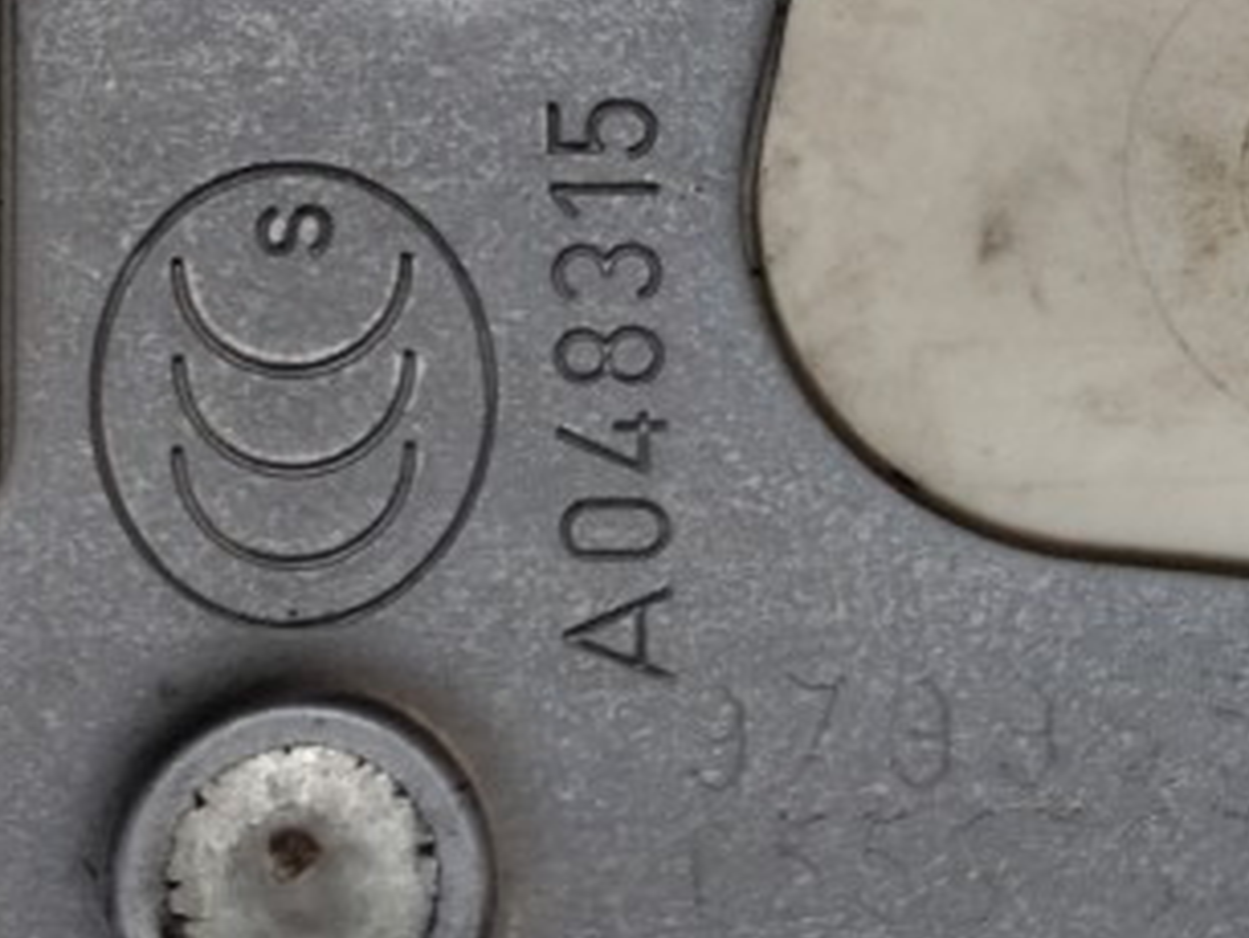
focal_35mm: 127
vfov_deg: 11.6
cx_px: 433
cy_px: 86
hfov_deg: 15.5
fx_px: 4586
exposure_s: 1/100
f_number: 1.79
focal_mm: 4.74
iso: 139
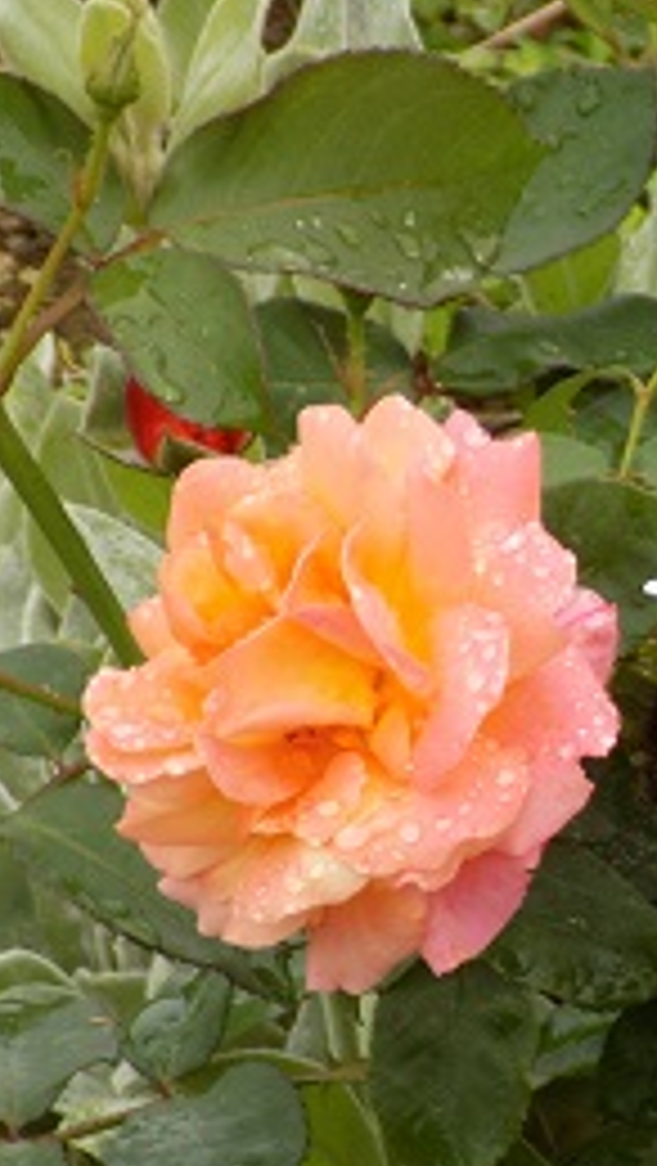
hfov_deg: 3.2
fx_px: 11842
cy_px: 738
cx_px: 927
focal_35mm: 383
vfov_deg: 5.6
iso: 80
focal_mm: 33.7
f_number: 5.4
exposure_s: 1/60
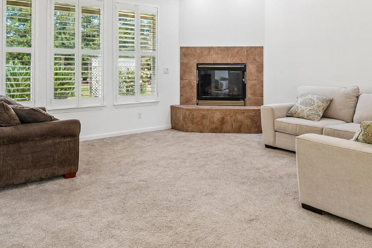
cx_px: 201
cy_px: 68
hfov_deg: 57.2
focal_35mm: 33
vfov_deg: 39.1
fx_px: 341
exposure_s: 1/10
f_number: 8
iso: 400
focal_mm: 16.5
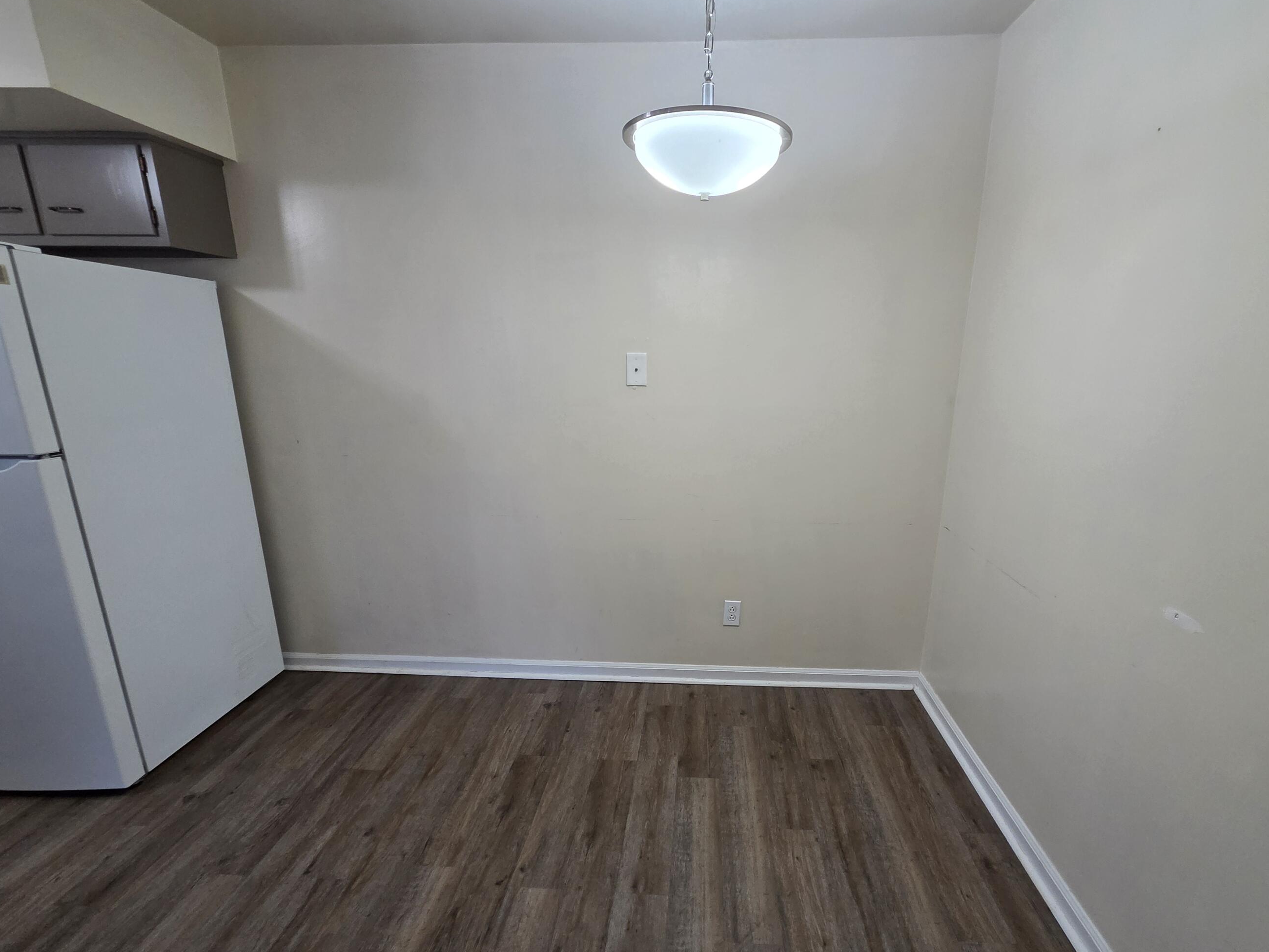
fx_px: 550
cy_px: 511
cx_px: 682
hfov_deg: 98.0
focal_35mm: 15
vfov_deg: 81.6
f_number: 2.2
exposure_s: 1/120
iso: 320
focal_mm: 2.2
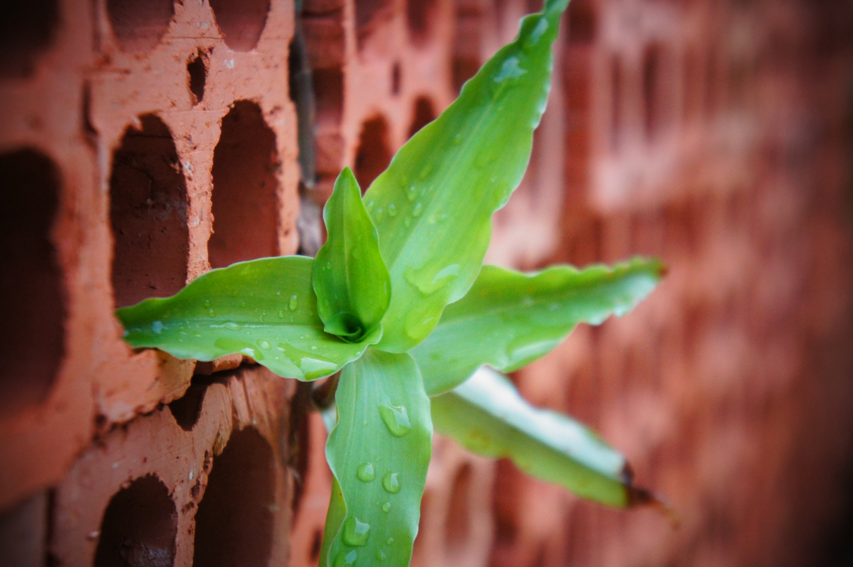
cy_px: 284
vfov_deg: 16.5
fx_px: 1953
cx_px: 426
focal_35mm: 82
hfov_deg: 24.6
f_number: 5.6
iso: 1600
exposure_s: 1/40
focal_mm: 55
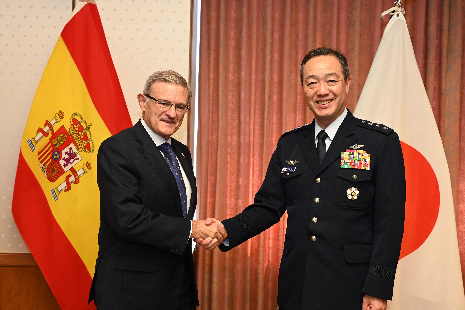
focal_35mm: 45
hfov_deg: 43.6
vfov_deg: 29.8
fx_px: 581
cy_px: 155
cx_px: 232
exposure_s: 1/200
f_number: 4
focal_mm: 45
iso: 1600
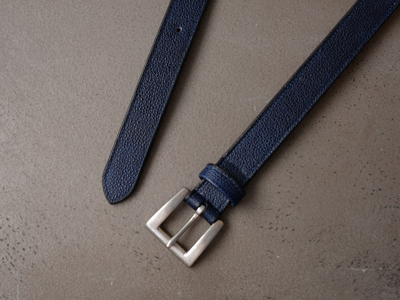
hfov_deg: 33.2
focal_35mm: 58
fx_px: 670
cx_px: 175
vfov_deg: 25.2
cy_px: 151
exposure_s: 1/150
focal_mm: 35
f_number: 2.8
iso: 200
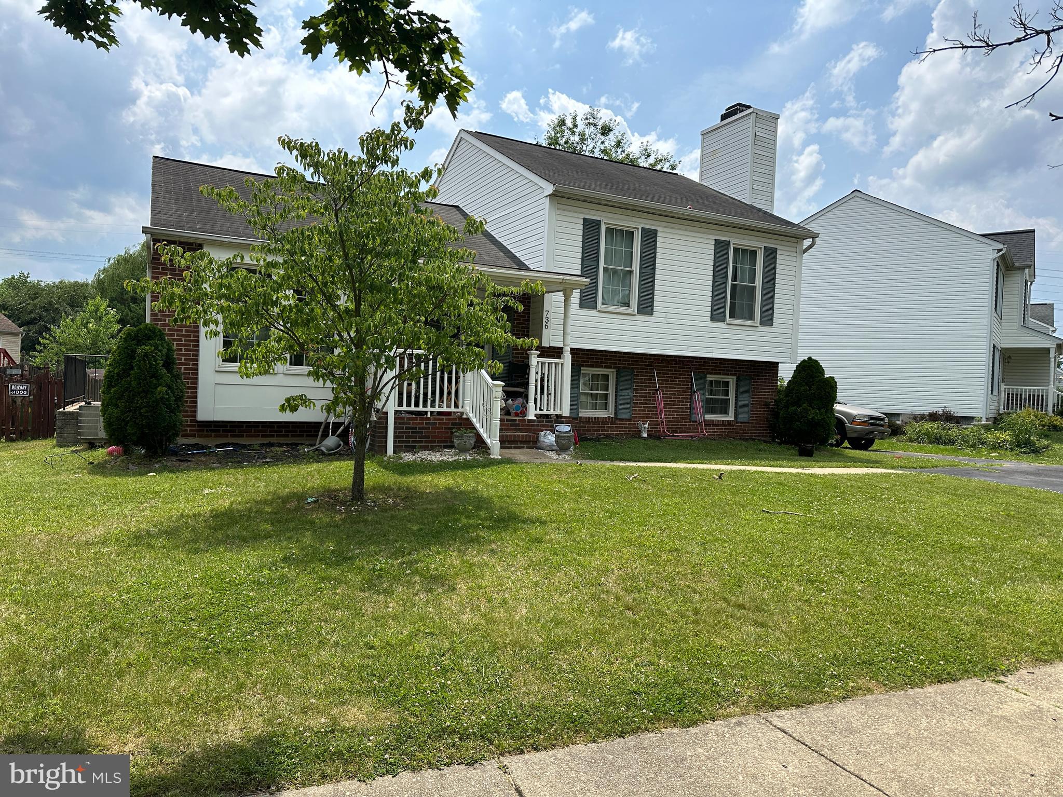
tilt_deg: -0.1
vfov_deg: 56.8
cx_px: 532
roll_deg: -1.9
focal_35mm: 24
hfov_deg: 71.6
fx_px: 737
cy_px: 398
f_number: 1.78
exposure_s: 1/4545
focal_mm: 6.86
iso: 80
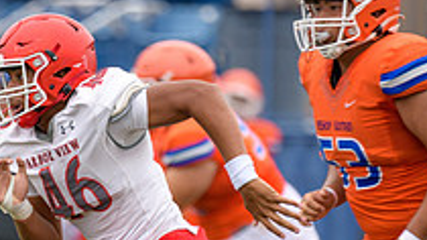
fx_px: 9814
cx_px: 118
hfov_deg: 2.5
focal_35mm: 867
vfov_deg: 1.4
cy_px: 261
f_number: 2.8
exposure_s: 1/500
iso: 200
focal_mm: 300
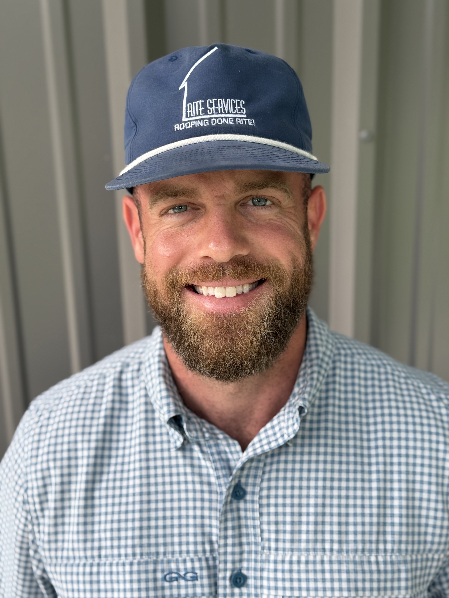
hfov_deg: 30.3
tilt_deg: -16.6
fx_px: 830
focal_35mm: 48
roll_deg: +1.3
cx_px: 224
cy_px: 299
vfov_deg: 39.7
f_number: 1.78
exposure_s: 1/411
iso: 100
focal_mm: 6.76
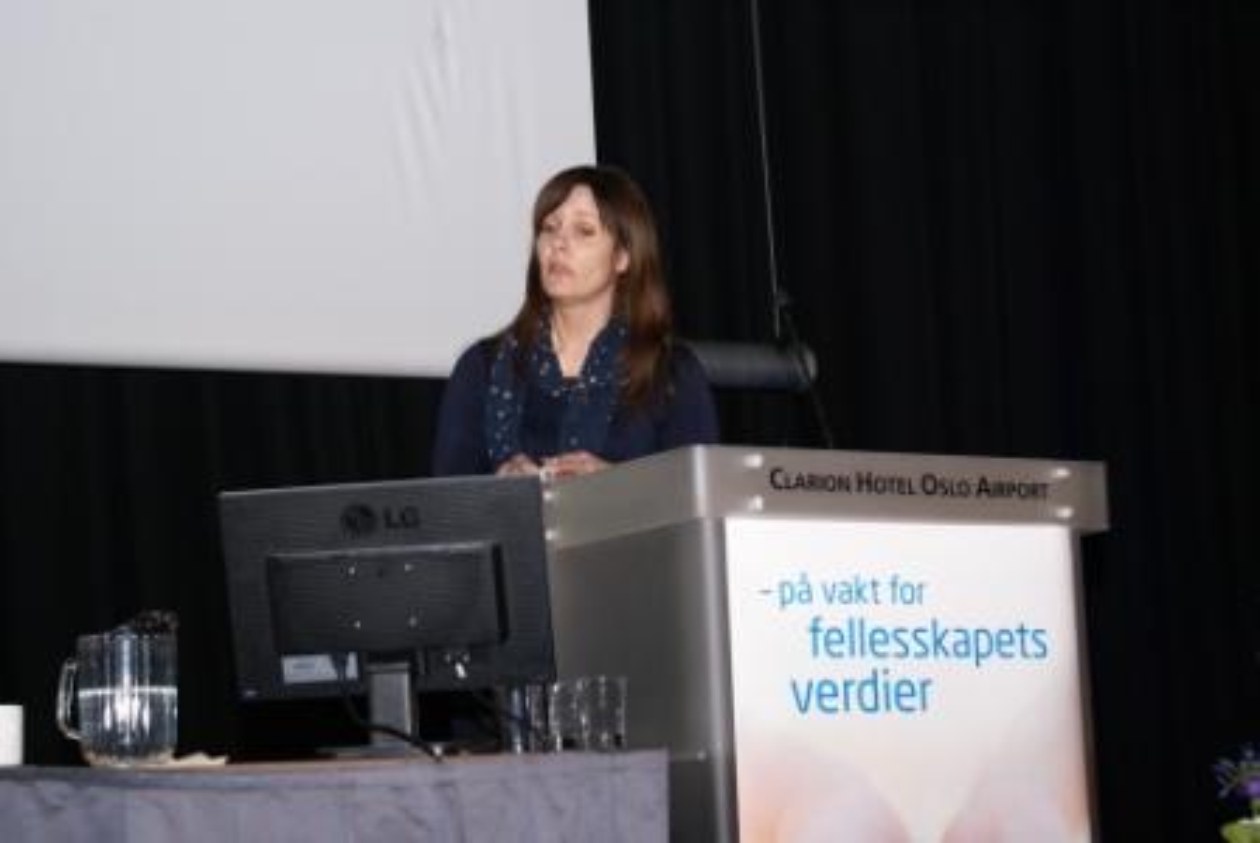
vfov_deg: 16.6
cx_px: 630
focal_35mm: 82
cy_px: 422
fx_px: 2891
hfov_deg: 24.6
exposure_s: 1/80
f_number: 5.6
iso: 400
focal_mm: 55
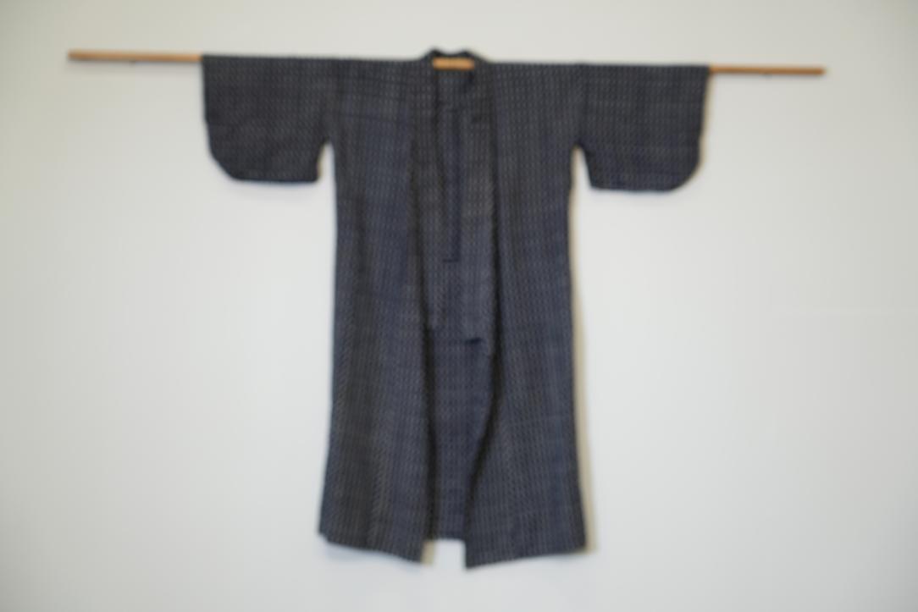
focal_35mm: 70
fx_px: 1785
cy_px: 306
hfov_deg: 28.8
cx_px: 459
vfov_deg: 19.5
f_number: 4
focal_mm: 70
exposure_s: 1/80
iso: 800
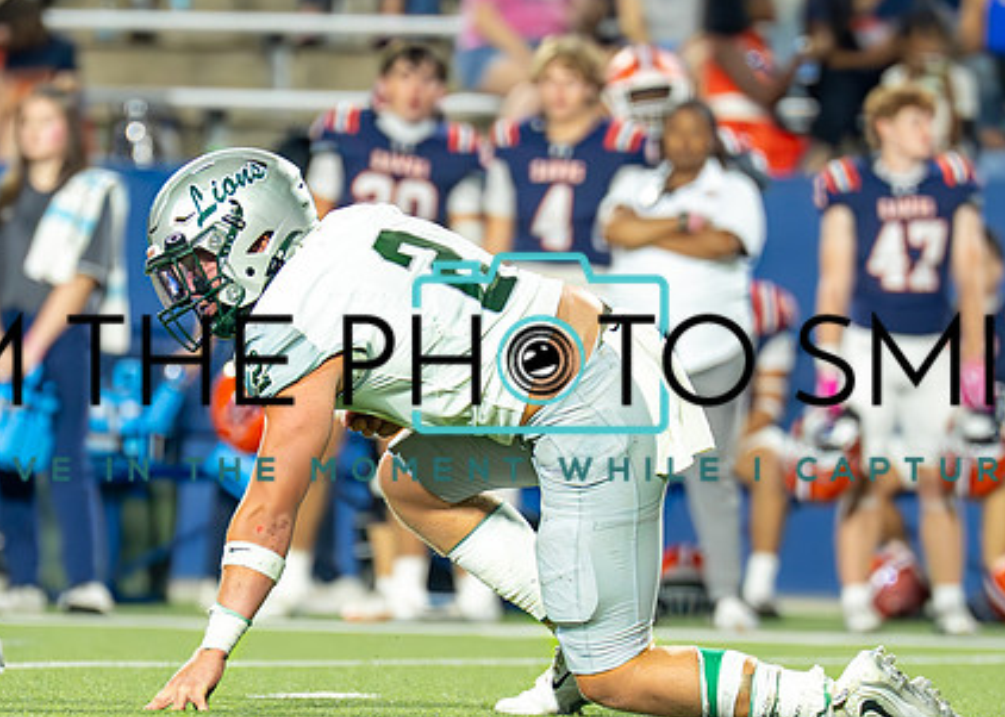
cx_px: 420
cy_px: 486
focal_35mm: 656
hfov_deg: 3.1
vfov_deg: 2.2
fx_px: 18715
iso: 3200
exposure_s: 1/1600
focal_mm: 200
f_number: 2.8
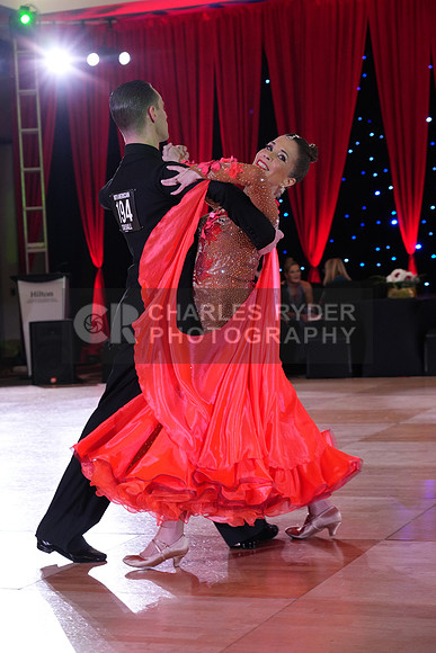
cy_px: 326
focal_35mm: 75
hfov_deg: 18.2
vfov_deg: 27.0
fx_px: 1362
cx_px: 218
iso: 2500
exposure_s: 1/250
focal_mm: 75
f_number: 5
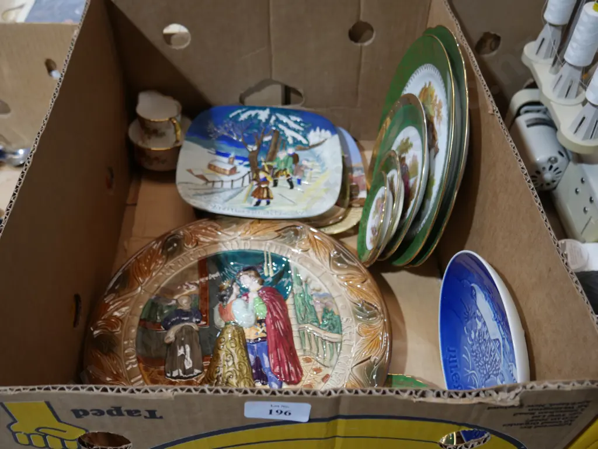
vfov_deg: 44.2
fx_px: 553
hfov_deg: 56.8
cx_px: 299
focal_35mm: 32
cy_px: 224
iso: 320
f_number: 3.6
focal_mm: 16
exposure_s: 1/60
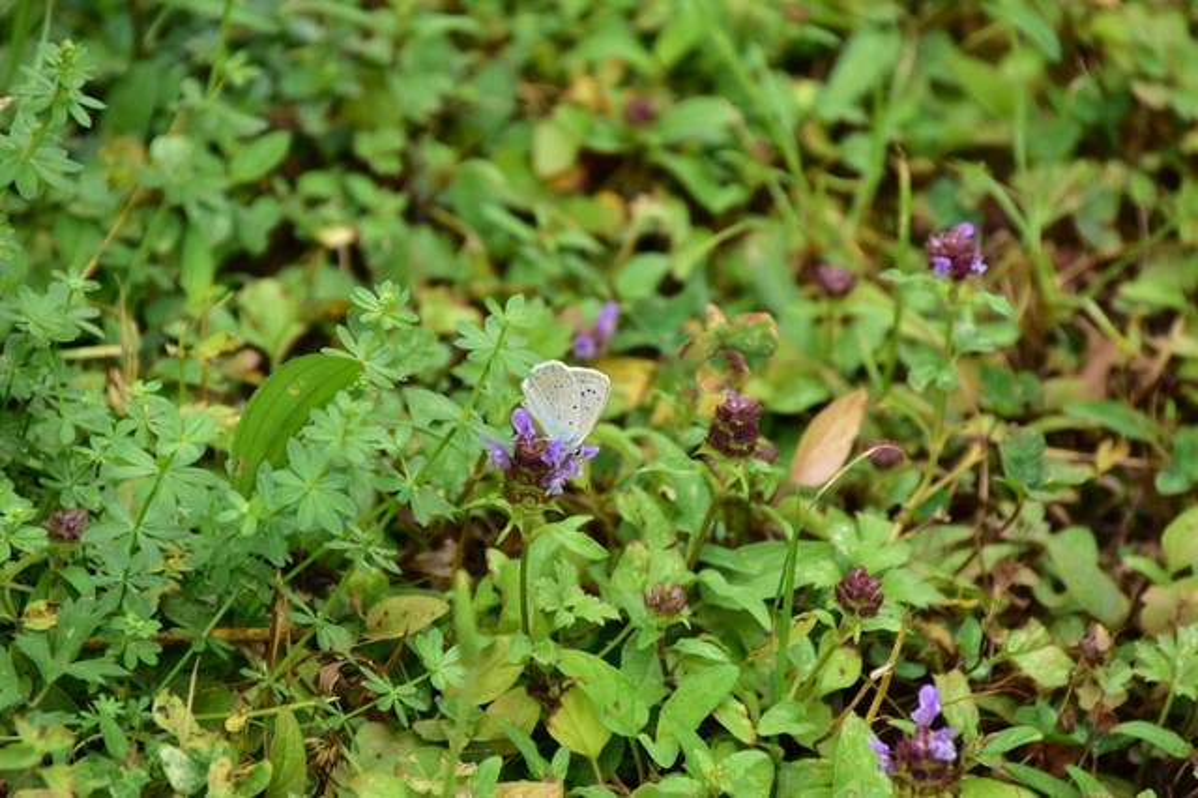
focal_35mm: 600
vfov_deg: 2.3
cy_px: 399
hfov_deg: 3.4
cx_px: 599
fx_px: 19956
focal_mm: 400
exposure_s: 1/640
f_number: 6.3
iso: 640
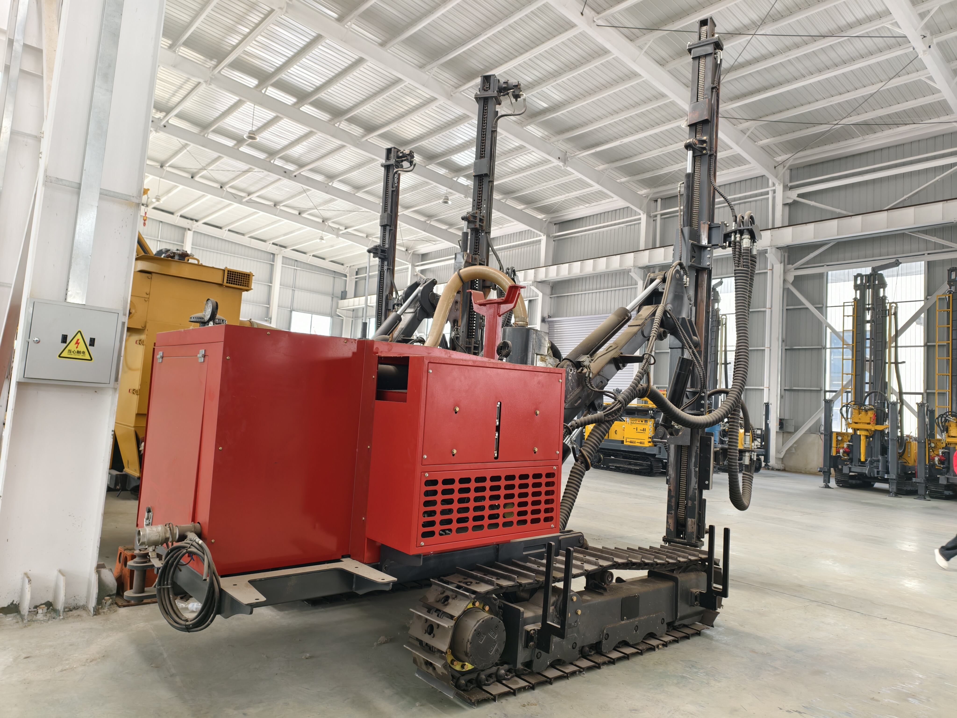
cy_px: 359
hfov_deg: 73.9
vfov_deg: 58.9
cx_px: 478
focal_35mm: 23
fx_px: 636
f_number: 1.57
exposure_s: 1/100
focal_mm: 6.54
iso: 284
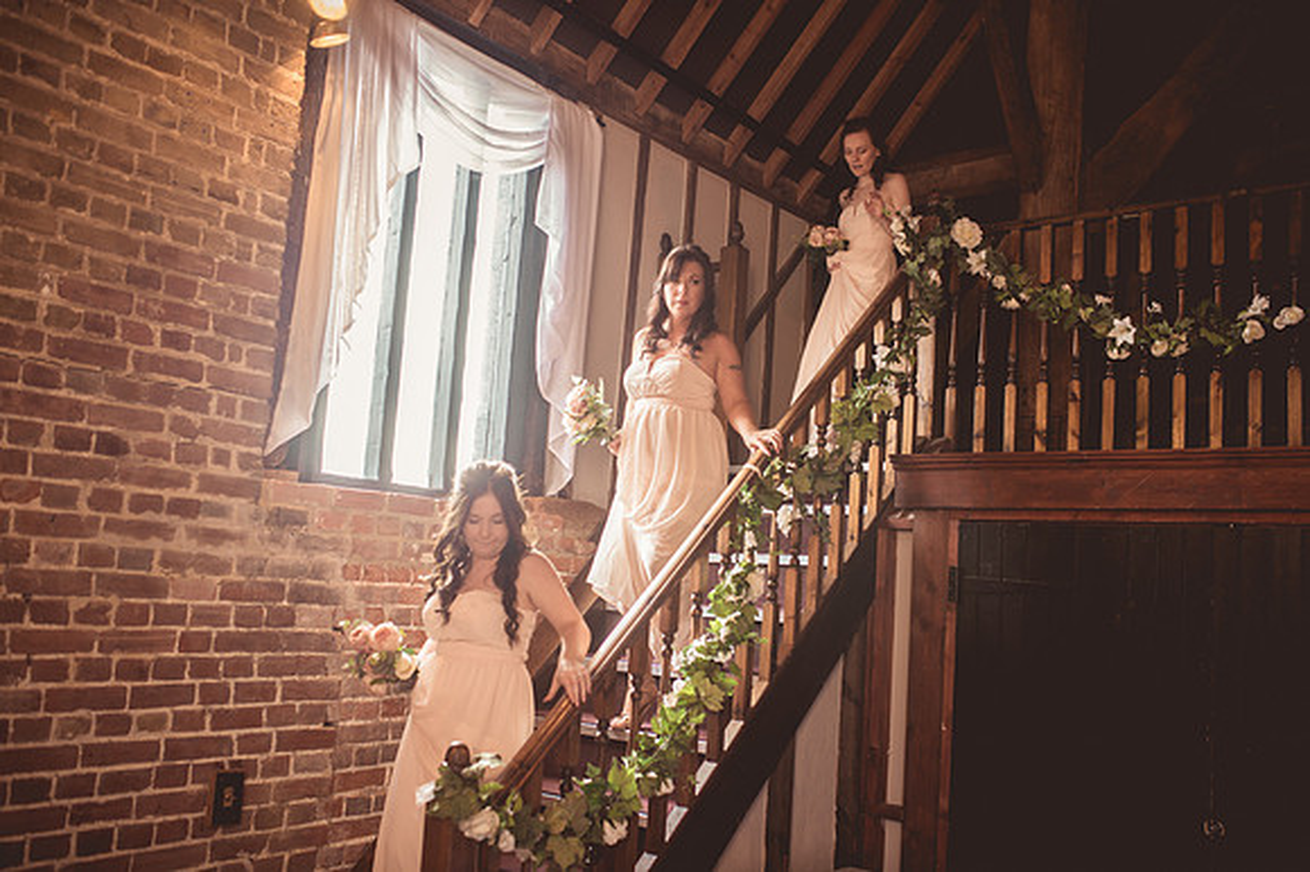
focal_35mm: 35
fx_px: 1273
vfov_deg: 37.8
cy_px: 436
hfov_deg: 54.5
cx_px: 655
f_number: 2.5
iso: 320
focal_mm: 35
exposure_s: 1/125
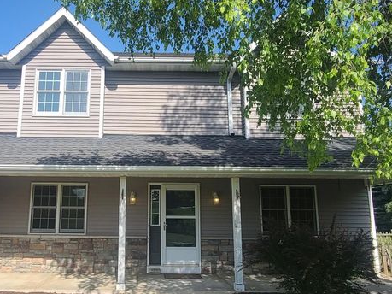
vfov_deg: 48.2
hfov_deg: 60.8
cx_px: 146
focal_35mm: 29
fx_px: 328
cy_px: 144
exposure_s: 1/1453
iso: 64
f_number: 2.2
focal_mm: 2.2
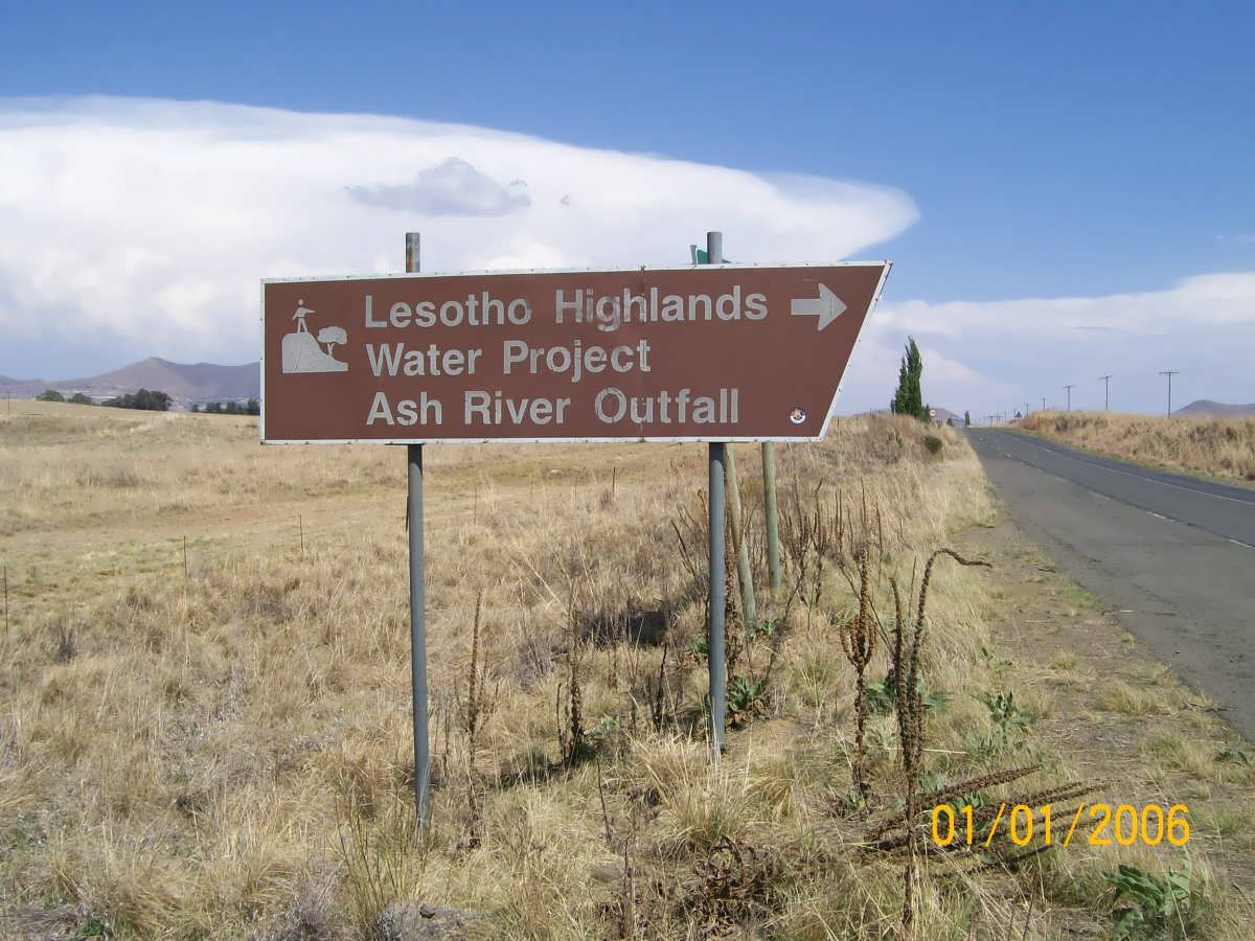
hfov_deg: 51.4
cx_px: 628
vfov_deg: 39.7
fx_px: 1305
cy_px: 470
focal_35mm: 36
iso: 80
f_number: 4.8
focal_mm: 6
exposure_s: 1/851
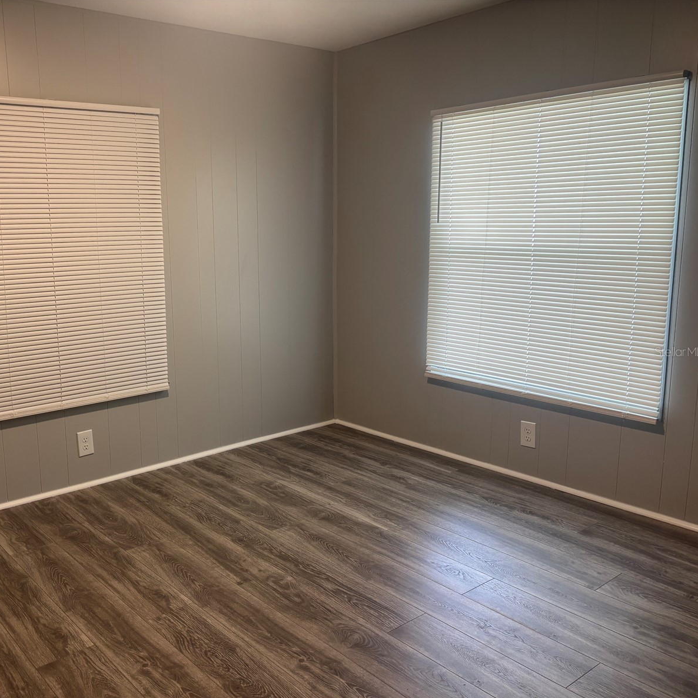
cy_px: 351
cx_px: 240
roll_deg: +0.9
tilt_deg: -10.3
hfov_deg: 51.7
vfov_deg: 52.5
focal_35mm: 31
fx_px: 707
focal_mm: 5.96
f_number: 1.6
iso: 125
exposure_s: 1/68
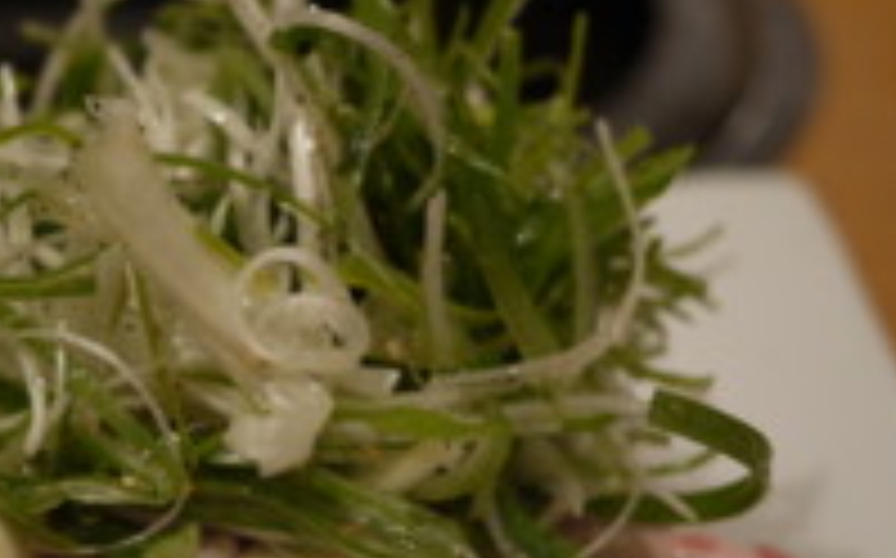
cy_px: 454
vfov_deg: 13.5
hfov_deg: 21.2
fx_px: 2342
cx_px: 99
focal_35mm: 96
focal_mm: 20
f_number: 1.7
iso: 100
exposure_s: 1/50
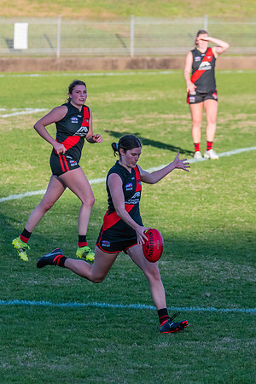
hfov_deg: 3.4
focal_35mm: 400
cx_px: 124
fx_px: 4268
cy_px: 194
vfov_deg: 5.2
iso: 800
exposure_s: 1/1250
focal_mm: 250
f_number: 6.3
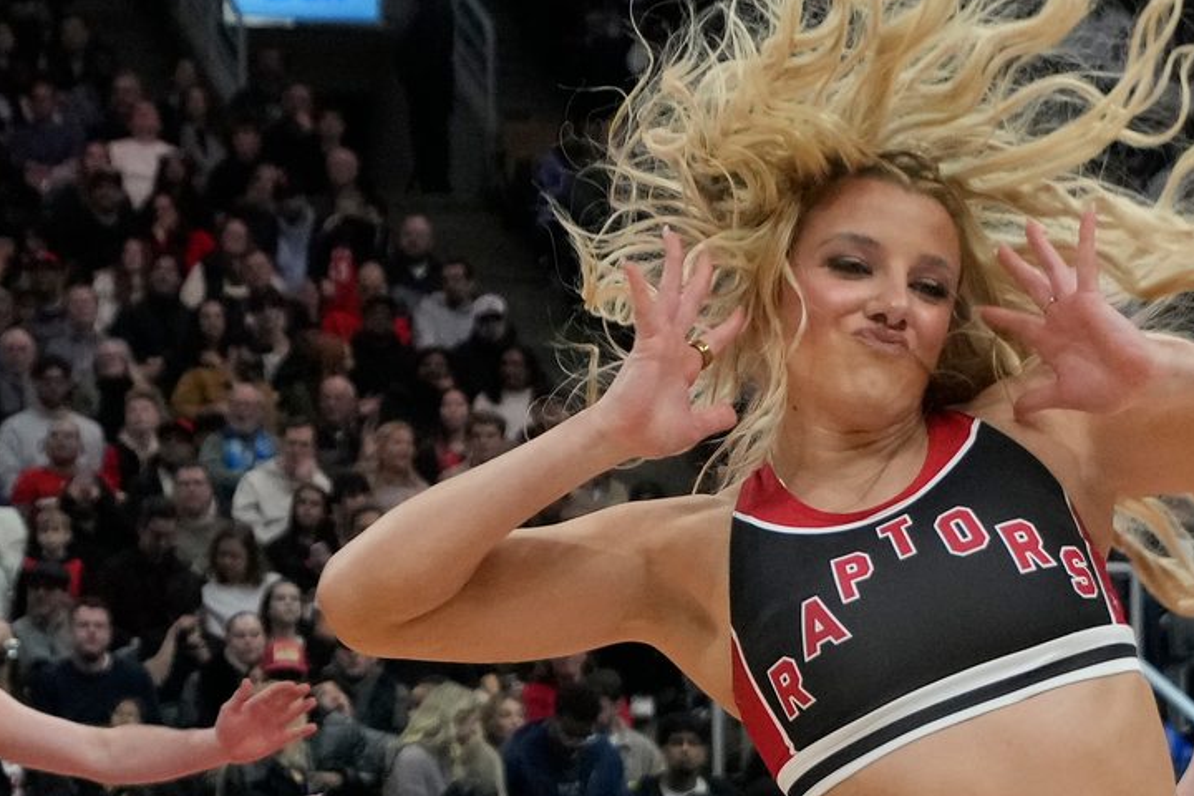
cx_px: 907
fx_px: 2487
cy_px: 425
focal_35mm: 75
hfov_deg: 26.6
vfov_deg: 18.2
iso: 4000
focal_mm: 45
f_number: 5.6
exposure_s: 1/640
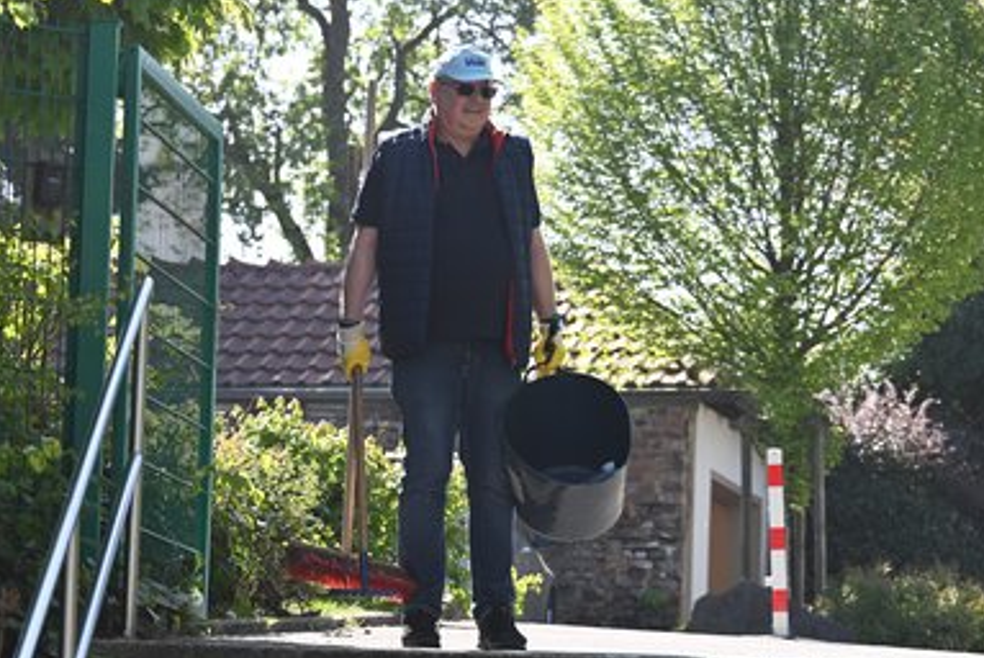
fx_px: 4759
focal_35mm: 174
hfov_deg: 11.8
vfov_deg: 7.9
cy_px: 366
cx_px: 444
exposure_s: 1/400
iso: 400
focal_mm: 145
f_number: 7.1
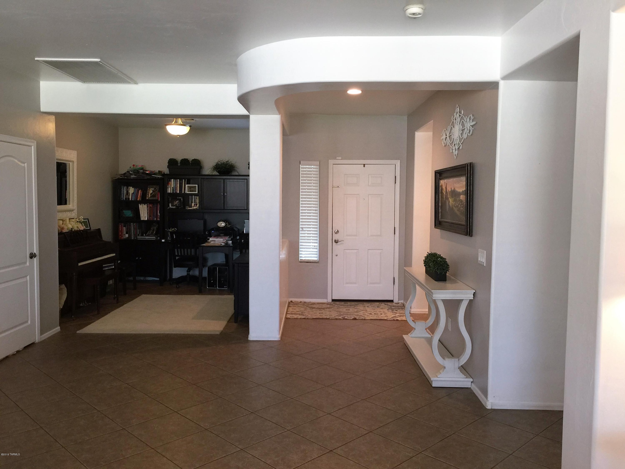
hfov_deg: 61.7
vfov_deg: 48.2
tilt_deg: -3.2
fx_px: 524
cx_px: 312
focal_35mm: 29
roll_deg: -0.9
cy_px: 234
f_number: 2.2
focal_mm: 4.15
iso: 64
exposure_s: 1/15
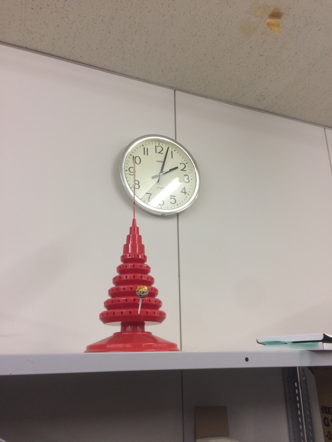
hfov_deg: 48.2
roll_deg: +3.0
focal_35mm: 29
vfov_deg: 61.7
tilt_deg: +18.6
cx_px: 166
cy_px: 221
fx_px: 371
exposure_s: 1/33
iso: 64
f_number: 2.2
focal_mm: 4.15
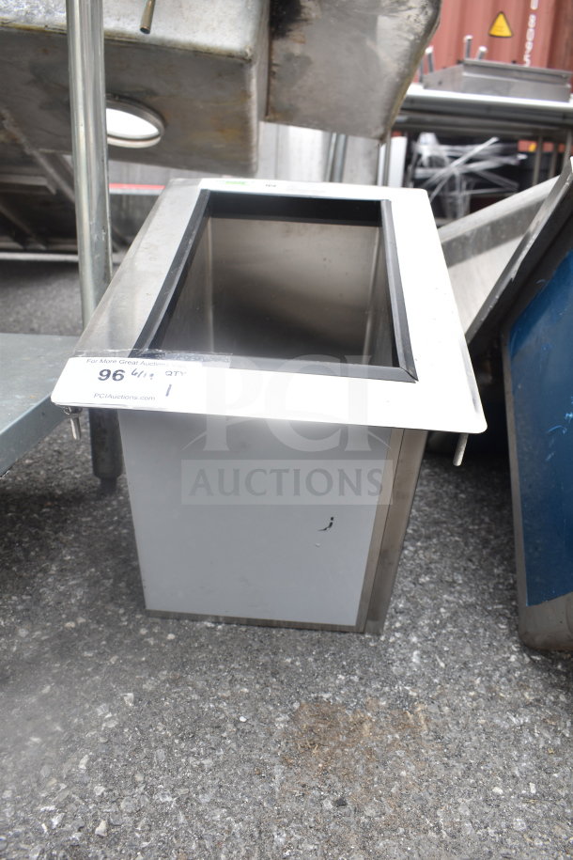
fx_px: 716
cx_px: 286
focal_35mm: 30
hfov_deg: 43.6
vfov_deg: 61.9
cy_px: 430
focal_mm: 20
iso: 200
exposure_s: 1/100
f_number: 5
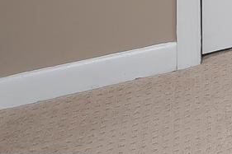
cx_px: 753
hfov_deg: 10.2
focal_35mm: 124
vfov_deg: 8.6
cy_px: -348
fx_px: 799
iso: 320
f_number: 8
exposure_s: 1/60
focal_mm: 17
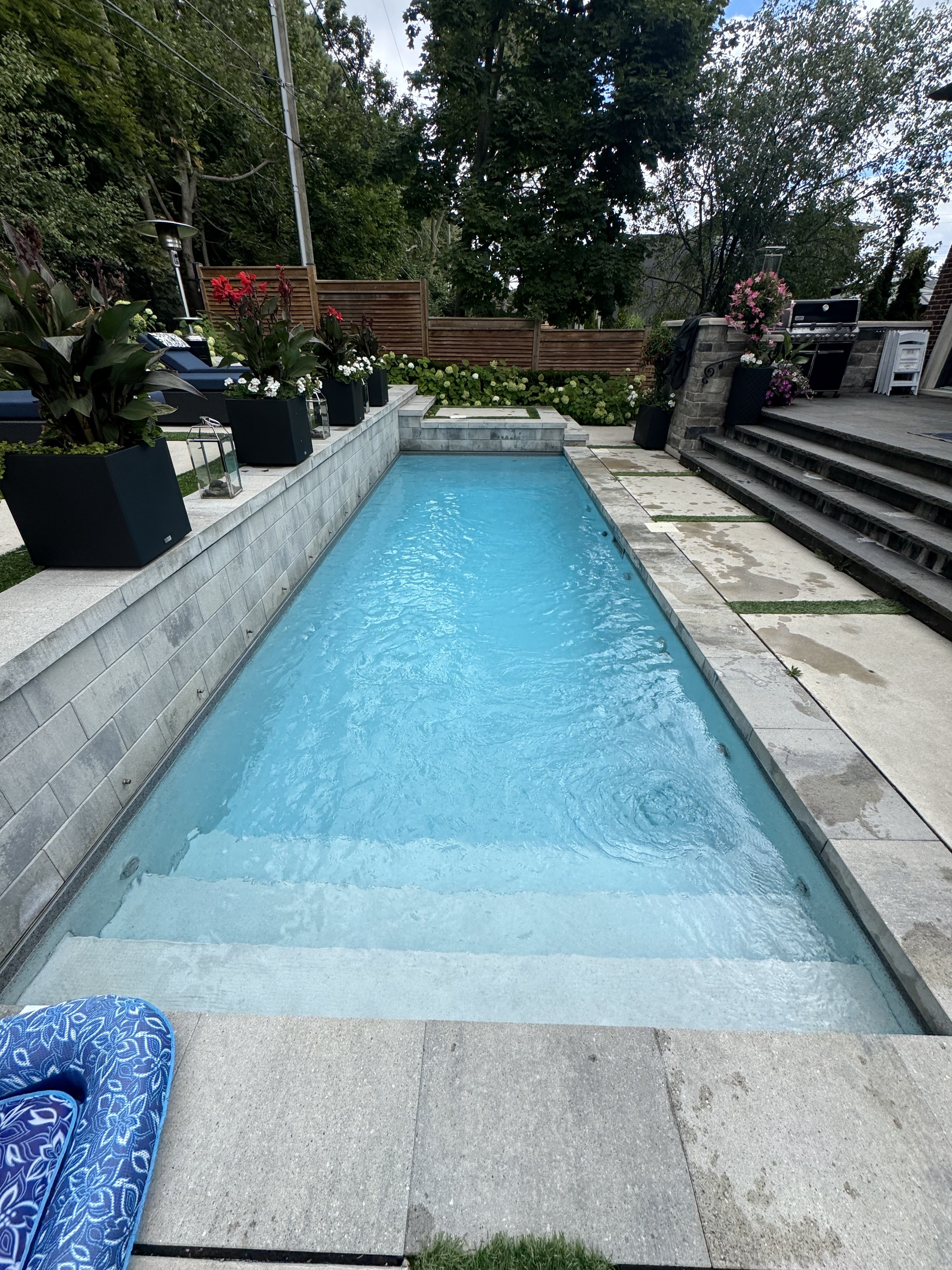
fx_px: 513
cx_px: 476
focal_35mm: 14
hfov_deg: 85.7
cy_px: 635
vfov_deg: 102.1
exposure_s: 1/669
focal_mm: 2.22
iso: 40
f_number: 2.2
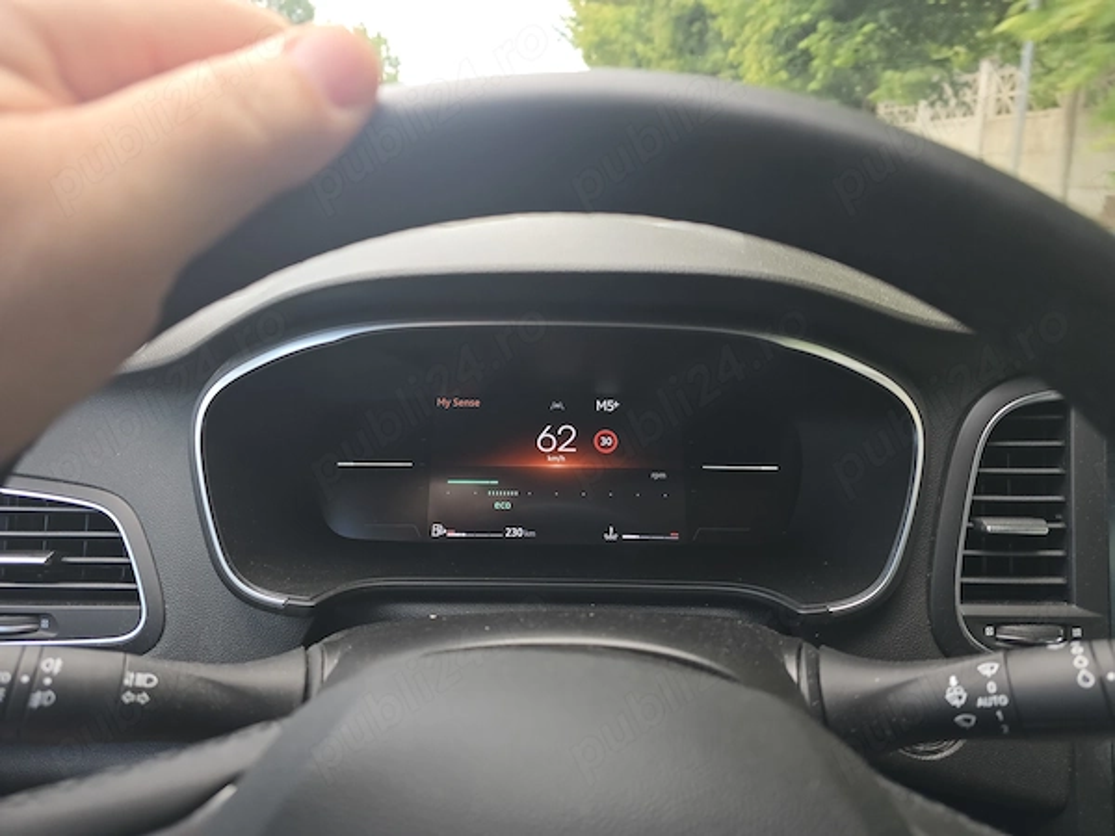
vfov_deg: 58.9
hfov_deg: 73.9
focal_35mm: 23
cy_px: 418
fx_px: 741
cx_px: 558
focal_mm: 6.3
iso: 40
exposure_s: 1/180
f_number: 1.7
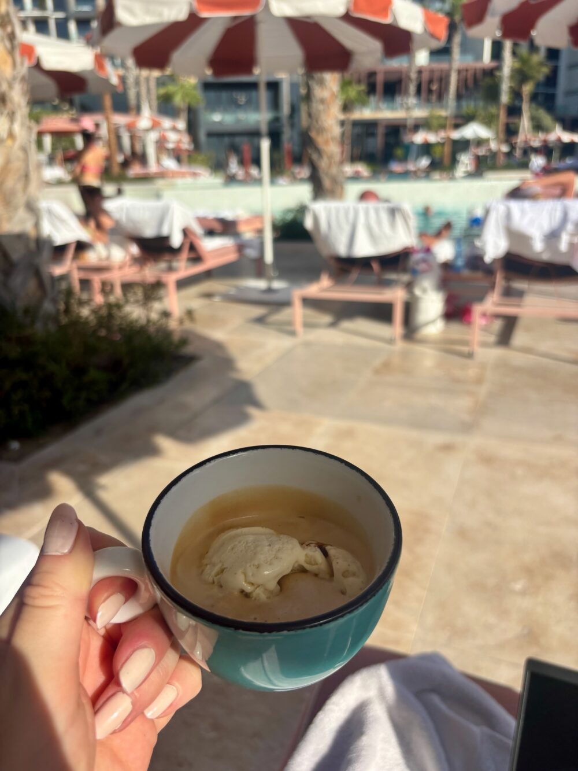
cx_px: 289
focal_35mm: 26
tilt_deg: -20.4
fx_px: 579
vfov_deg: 67.3
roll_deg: +0.5
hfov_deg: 53.1
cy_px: 386
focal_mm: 5.96
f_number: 1.6
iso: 50
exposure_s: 1/3534
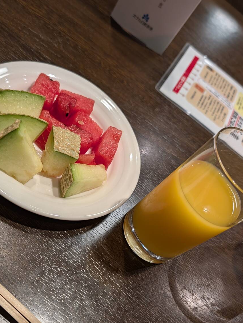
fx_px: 317
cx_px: 88
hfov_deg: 41.6
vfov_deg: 53.3
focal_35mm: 34
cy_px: 202
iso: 102
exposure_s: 1/60
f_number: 1.68
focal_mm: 6.9
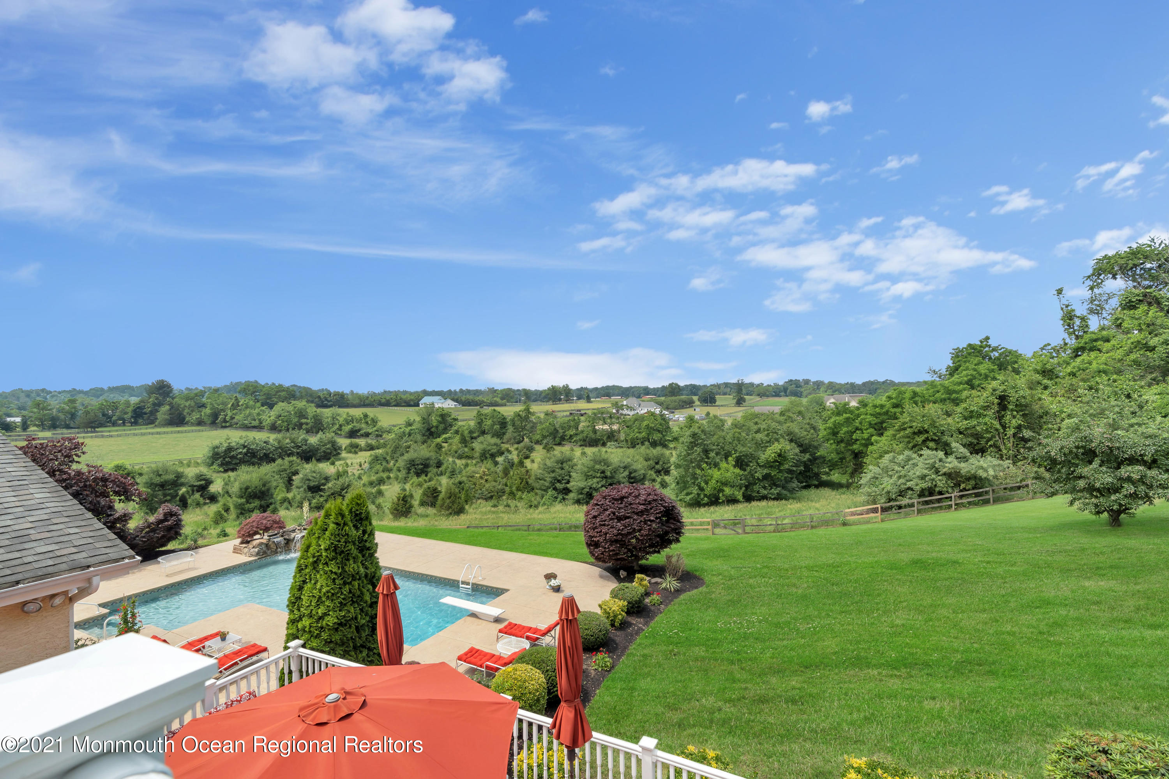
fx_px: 520
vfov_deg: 73.7
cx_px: 584
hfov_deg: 96.7
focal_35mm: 16
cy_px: 390
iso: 200
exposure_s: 1/250
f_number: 8
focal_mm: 16
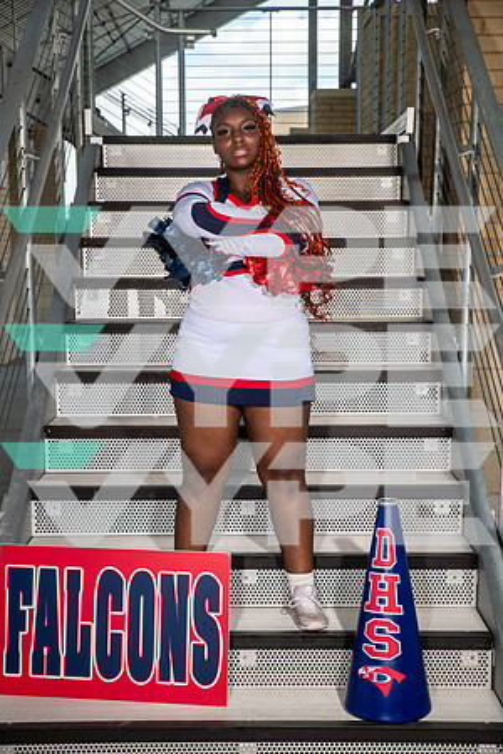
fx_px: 1257
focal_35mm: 60
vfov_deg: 33.4
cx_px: 252
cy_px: 377
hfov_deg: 22.6
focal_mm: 60
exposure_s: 1/320
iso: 200
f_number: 7.1
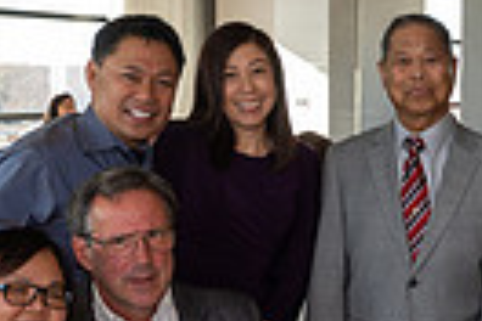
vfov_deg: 12.2
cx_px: 646
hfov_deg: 17.1
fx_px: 1499
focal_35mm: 112
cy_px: 193
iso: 1000
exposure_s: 1/250
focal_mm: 25.5
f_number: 5.6
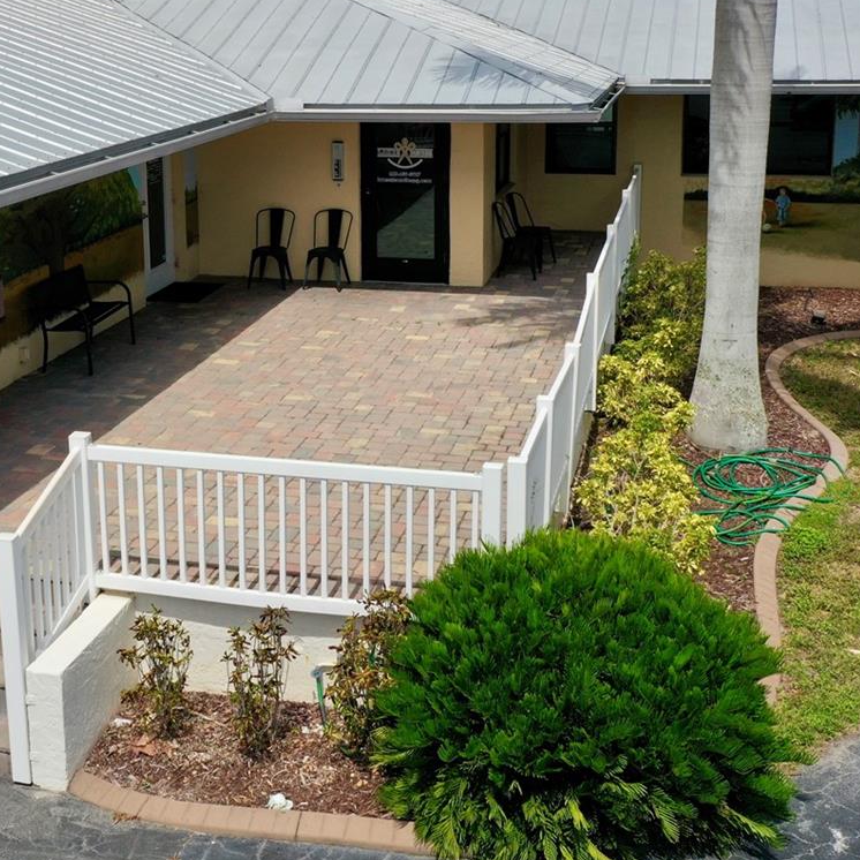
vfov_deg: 33.2
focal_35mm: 51
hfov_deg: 33.2
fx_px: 1433
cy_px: 309
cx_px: 323
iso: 100
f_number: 6.3
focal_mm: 10.26
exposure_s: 1/800
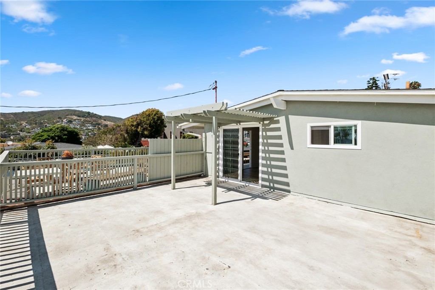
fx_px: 181
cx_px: 218
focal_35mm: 15
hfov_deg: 100.4
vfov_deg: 77.3
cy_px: 145
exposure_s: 1/680
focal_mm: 10
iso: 200
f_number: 8
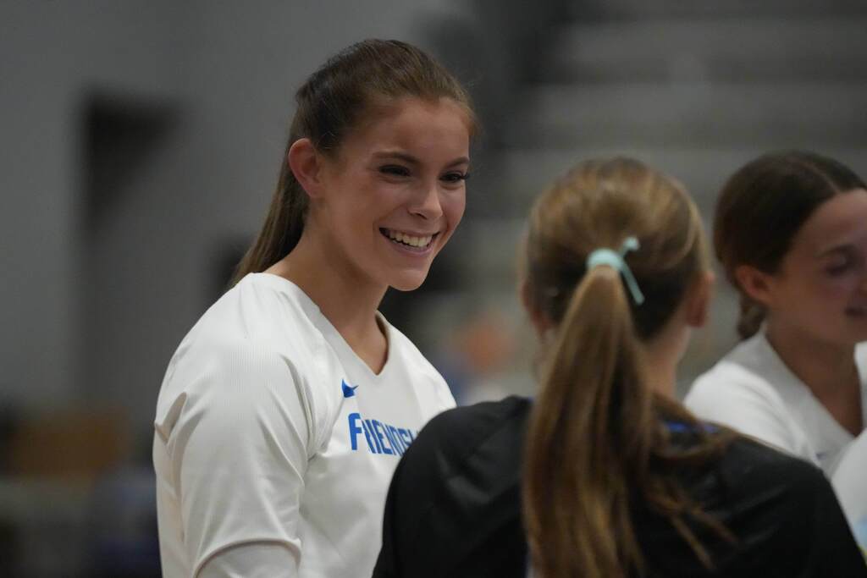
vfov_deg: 6.9
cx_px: 434
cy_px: 289
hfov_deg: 10.3
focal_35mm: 200
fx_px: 4817
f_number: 2.8
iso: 20000
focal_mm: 200
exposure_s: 1/4000
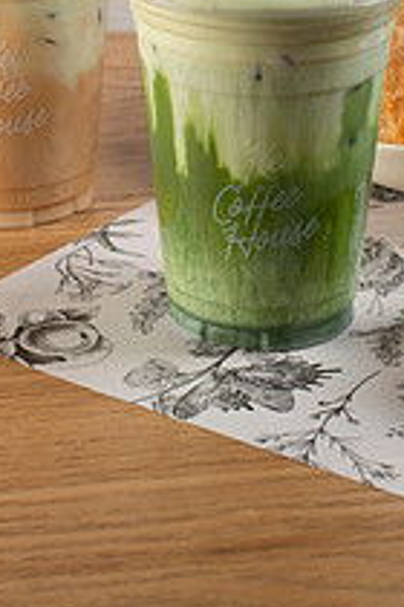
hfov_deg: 12.8
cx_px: 234
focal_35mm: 107
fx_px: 1801
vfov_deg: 19.0
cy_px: 165
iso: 64
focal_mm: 50
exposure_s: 1/160
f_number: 8
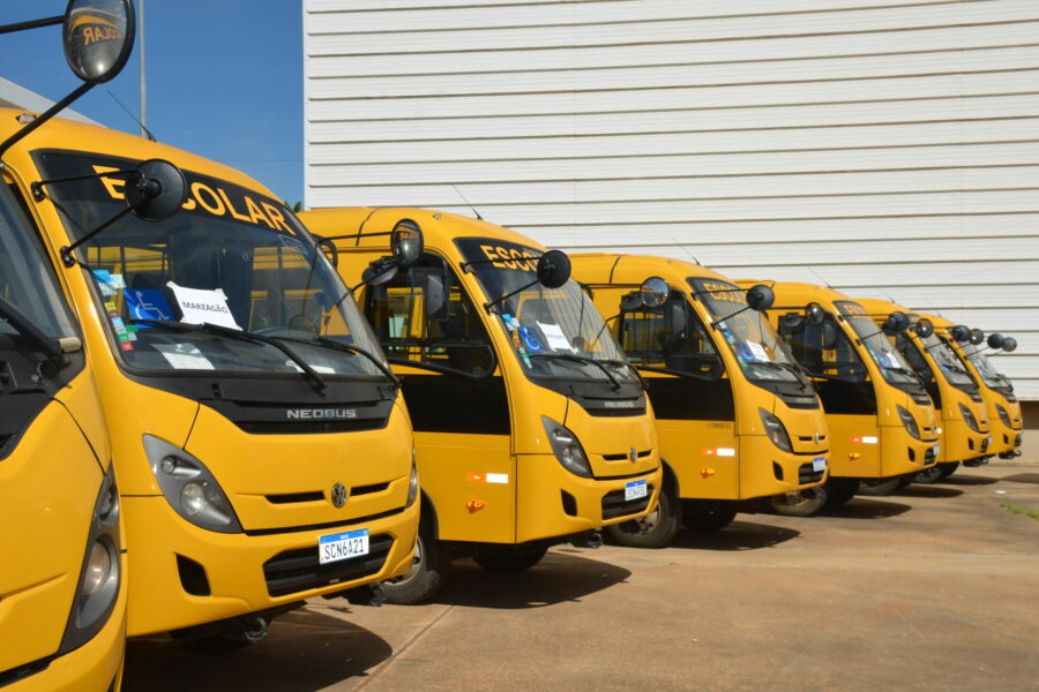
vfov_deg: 33.0
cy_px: 346
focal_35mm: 40
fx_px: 1169
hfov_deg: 47.9
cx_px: 520
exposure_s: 1/250
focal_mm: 27
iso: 100
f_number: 11
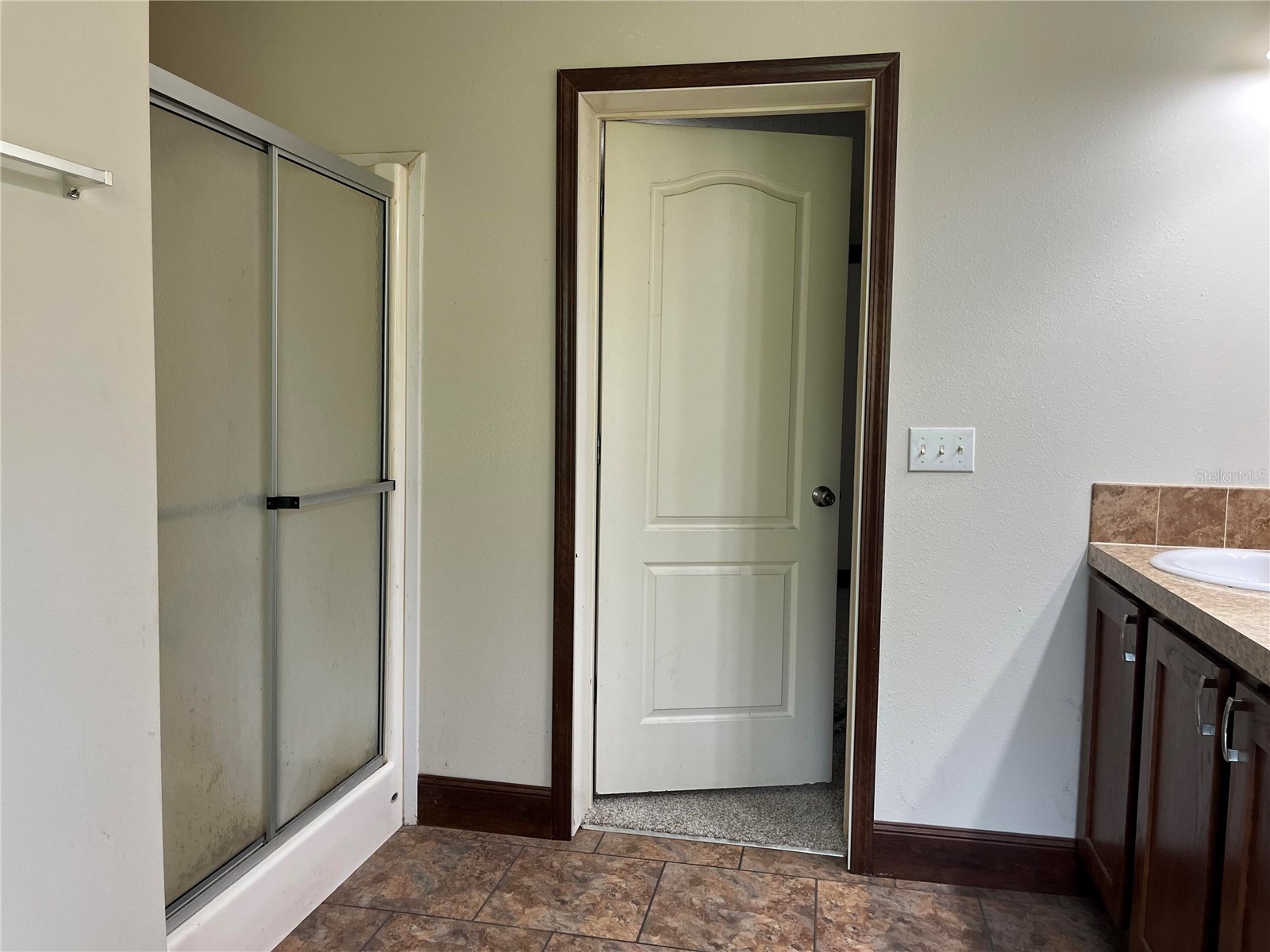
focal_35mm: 26
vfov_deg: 53.1
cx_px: 635
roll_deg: -1.7
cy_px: 476
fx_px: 954
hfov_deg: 67.3
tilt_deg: -3.1
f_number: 1.6
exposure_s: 1/120
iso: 100
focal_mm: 5.1
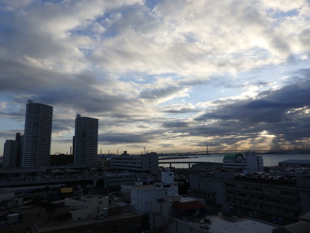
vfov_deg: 54.9
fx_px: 224
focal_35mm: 25
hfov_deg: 69.4
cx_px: 155
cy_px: 116
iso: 125
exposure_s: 1/250
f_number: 8.7
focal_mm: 4.5
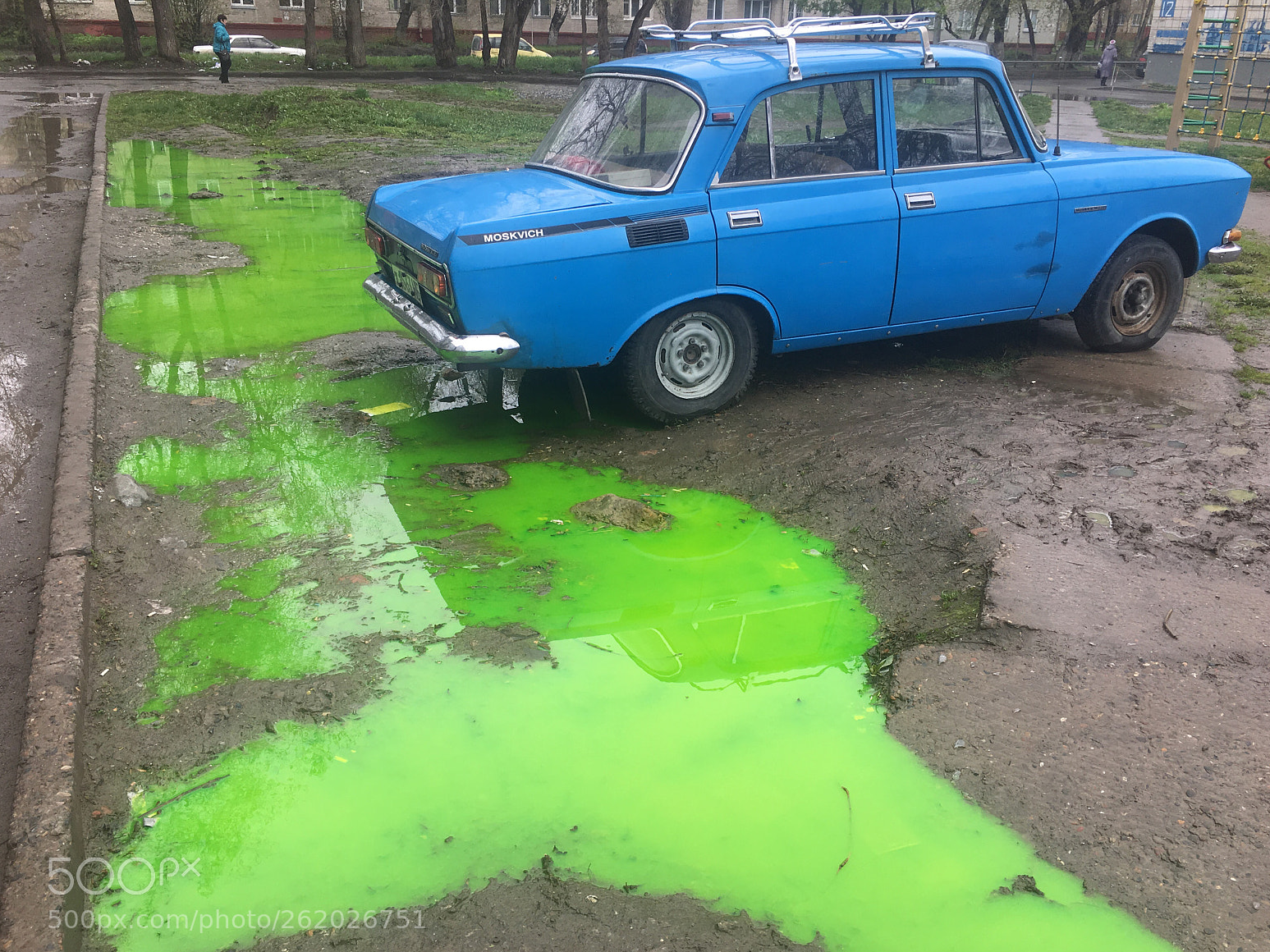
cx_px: 653
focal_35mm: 30
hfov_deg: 60.0
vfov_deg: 46.8
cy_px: 492
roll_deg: -1.4
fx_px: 1101
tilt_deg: -21.5
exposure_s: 1/260
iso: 25
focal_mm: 4.15
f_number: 2.2
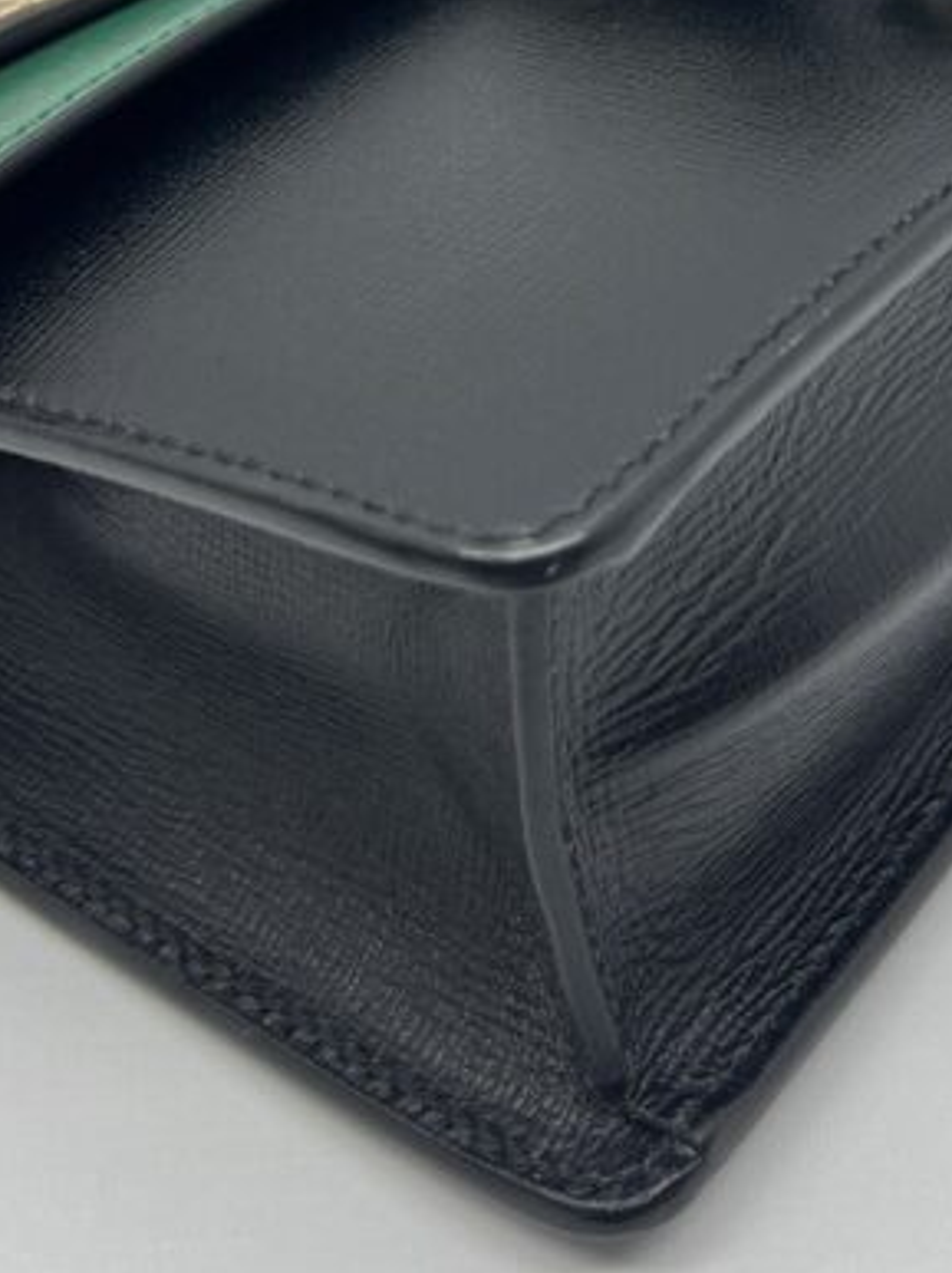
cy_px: 13
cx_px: 675
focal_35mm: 69
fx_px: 2533
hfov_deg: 21.2
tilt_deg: -29.3
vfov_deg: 26.7
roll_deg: -0.5
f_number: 1.5
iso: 40
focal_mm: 5.7
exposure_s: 1/100
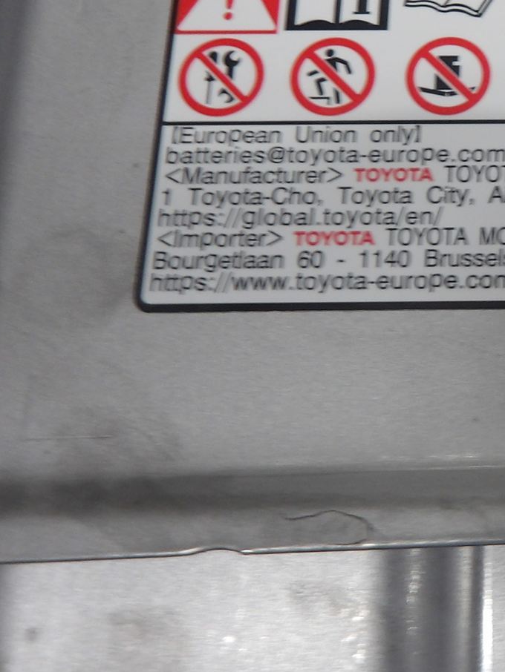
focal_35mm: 61
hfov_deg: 21.8
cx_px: 642
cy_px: 178
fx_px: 1186
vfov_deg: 31.2
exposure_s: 1/30
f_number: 3
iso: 170
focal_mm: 4.9
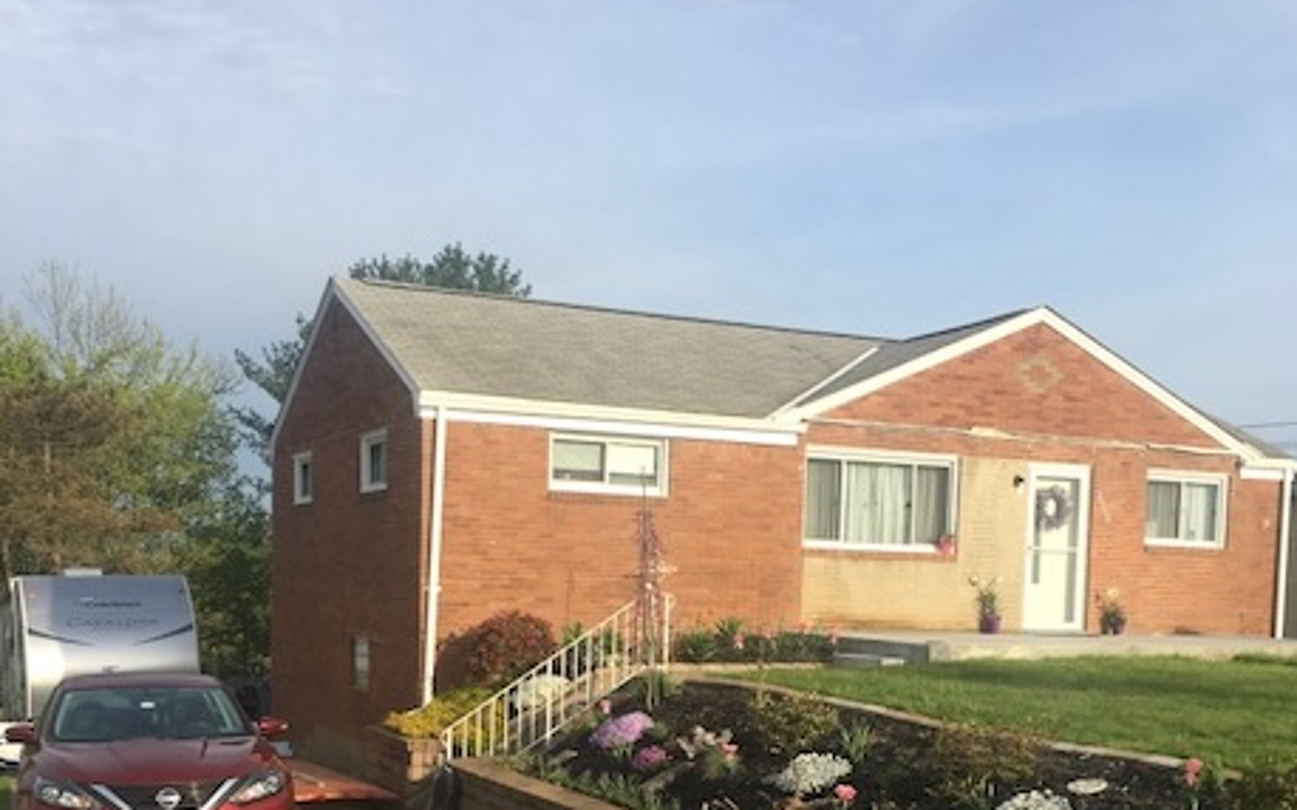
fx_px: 1520
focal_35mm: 43
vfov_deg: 28.9
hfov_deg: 46.2
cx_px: 654
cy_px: 688
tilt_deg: -1.8
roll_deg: -2.1
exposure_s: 1/938
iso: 25
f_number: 2.2
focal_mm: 4.15
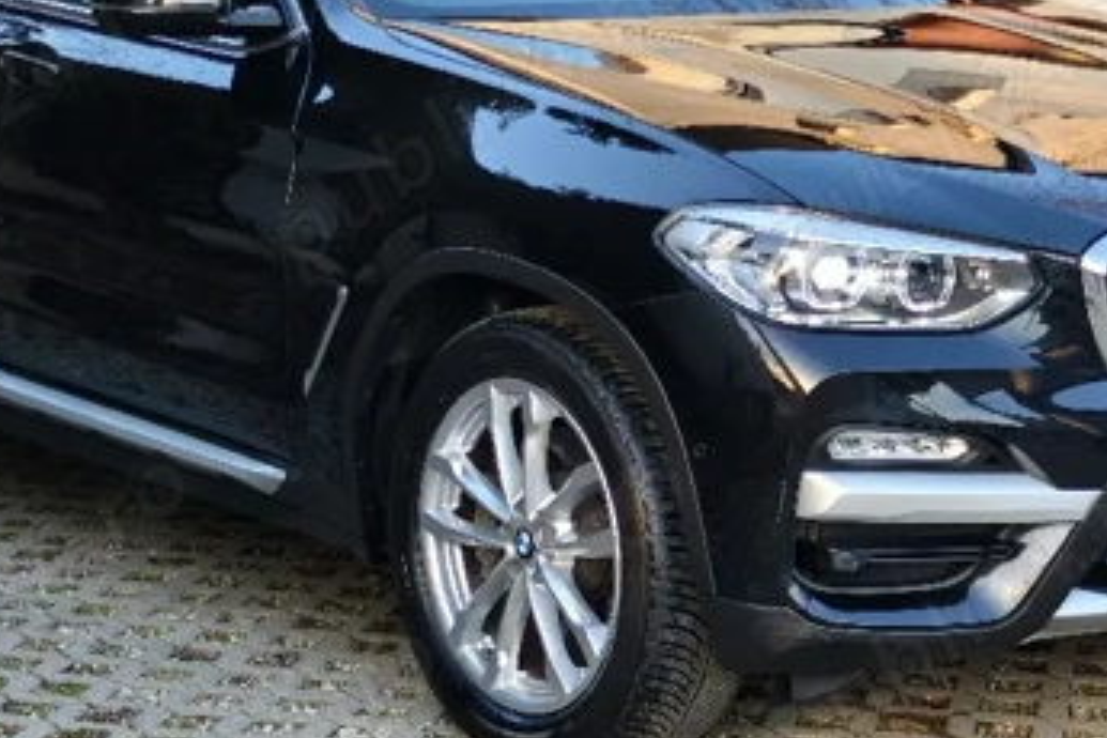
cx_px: 606
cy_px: 128
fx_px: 3228
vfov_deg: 13.0
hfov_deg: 19.5
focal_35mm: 105
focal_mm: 8.72
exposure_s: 1/100
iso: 64
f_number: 1.63
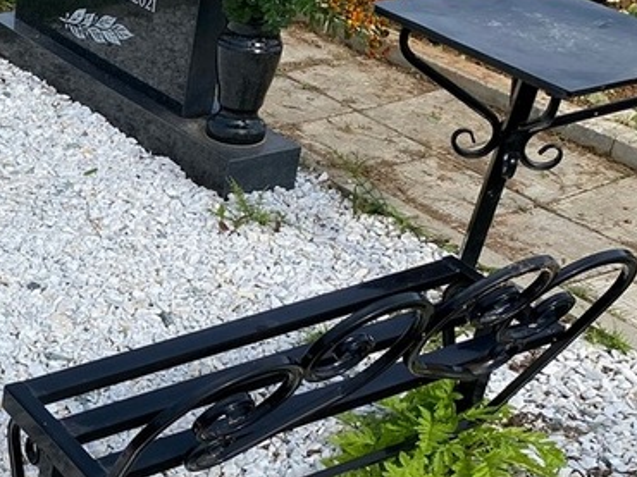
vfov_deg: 20.4
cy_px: 315
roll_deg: -2.5
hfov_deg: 24.5
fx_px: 1324
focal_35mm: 72
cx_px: -131
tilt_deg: -30.0
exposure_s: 1/3125
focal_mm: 4.25
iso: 32
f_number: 1.8
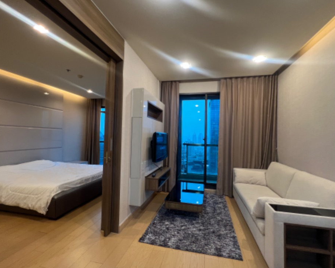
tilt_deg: -3.8
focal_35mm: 14
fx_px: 139
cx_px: 175
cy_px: 133
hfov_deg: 100.6
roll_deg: +1.2
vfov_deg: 88.0
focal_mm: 1.57
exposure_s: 1/50
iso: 160
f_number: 1.8
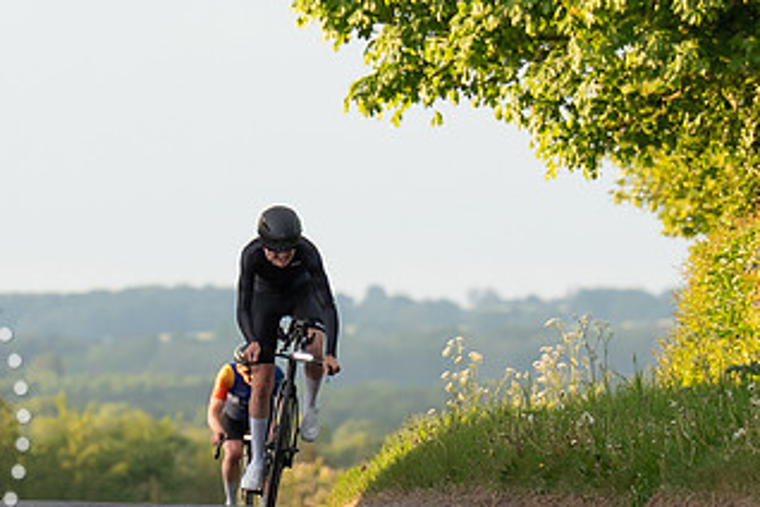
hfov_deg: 2.6
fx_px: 17014
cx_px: 328
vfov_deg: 1.7
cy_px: 461
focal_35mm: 806
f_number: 4
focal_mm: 200
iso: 640
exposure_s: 1/1000
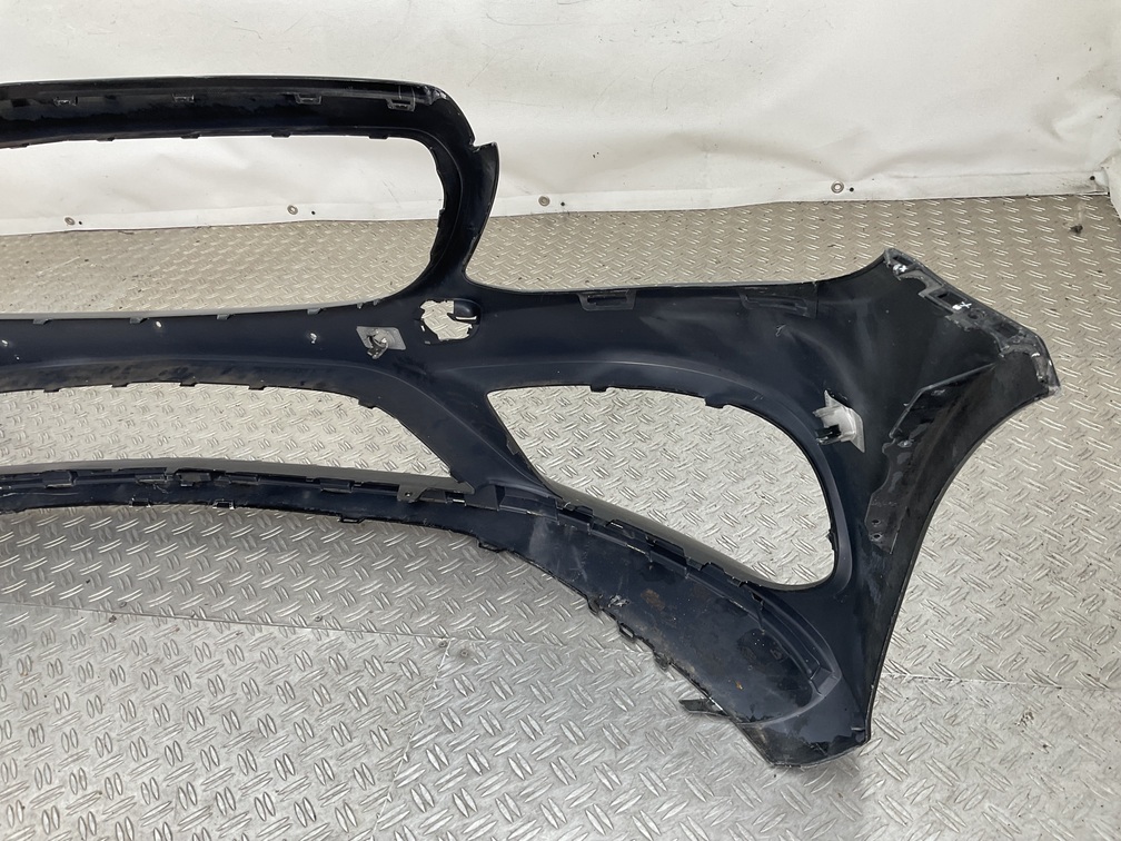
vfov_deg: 48.2
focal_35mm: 29
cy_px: 420
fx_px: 939
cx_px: 560
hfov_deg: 61.7
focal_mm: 3
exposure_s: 1/120
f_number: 1.8
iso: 32
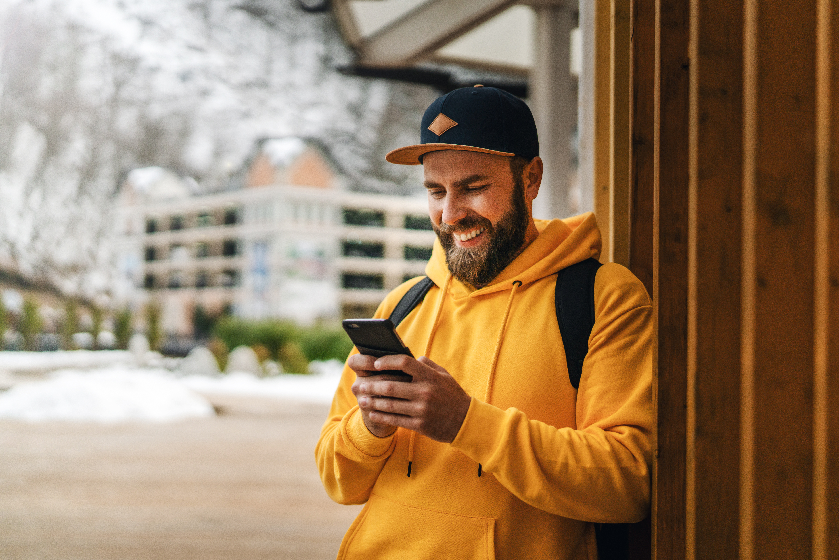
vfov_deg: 27.0
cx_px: 420
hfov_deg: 39.6
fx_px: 1165
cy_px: 280
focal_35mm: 50
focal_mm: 50
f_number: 1.4
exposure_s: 1/5000
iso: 400
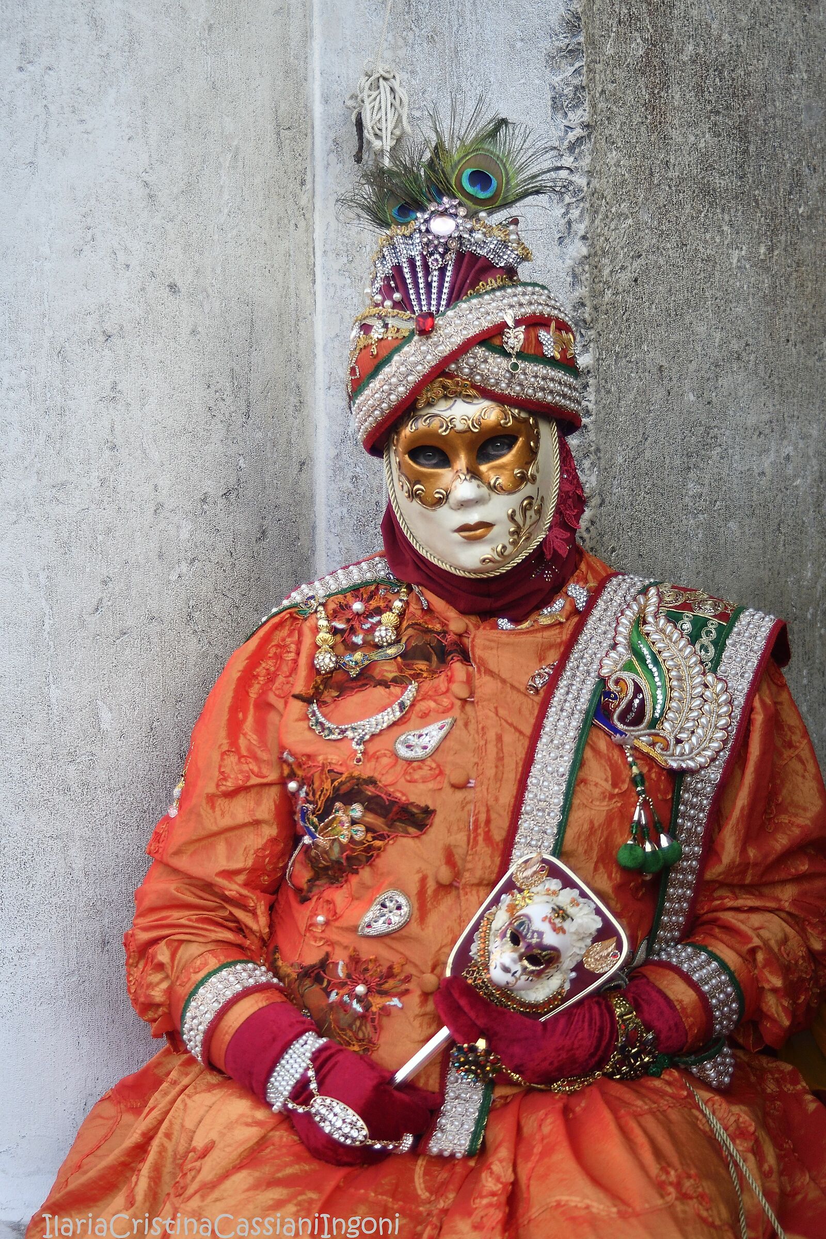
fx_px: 1807
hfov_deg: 25.8
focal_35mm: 52
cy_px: 620
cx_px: 413
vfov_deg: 37.9
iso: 500
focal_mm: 35
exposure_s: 1/800
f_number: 3.3
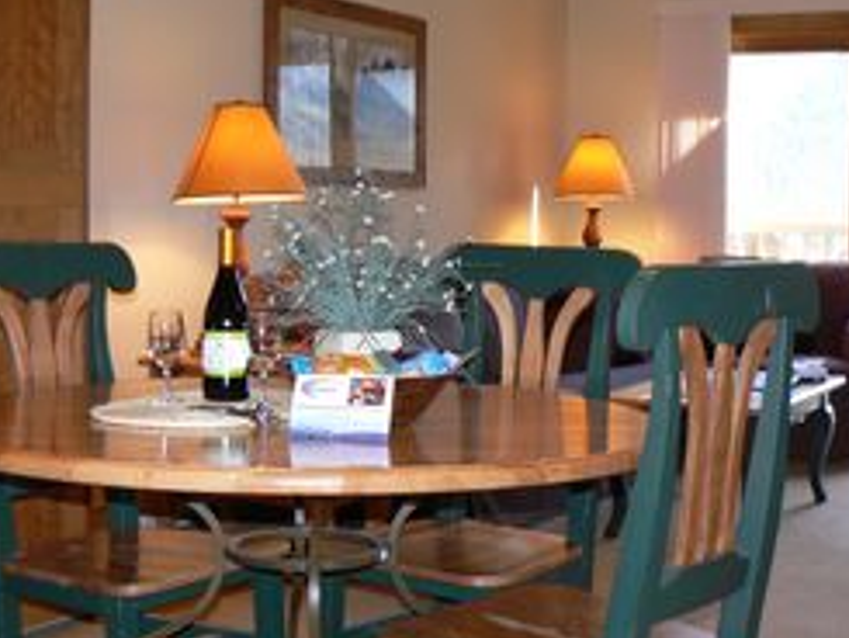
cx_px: 499
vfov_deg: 27.1
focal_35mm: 54
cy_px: 322
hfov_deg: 35.4
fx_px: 1325
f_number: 2.8
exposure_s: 1/30
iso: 100
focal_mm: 6
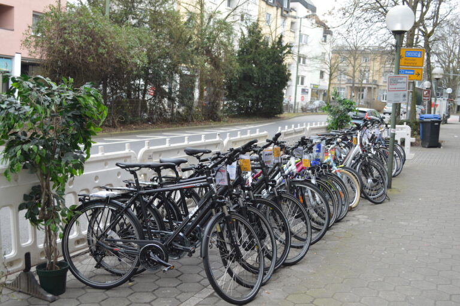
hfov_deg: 49.6
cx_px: 230
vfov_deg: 34.2
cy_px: 153
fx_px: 498
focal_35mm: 39
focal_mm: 26
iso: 250
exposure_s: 1/125
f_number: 5.6
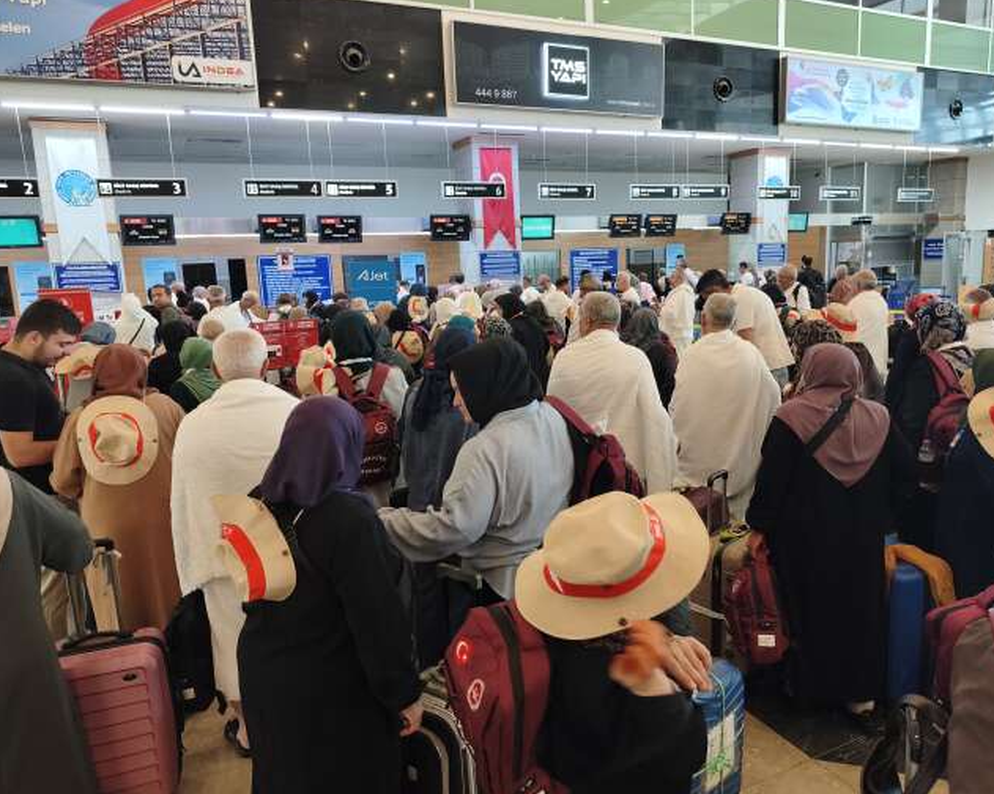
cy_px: 406
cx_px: 548
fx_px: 735
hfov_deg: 68.0
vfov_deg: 56.7
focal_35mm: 25
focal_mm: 6.06
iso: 500
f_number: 1.7
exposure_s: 1/50
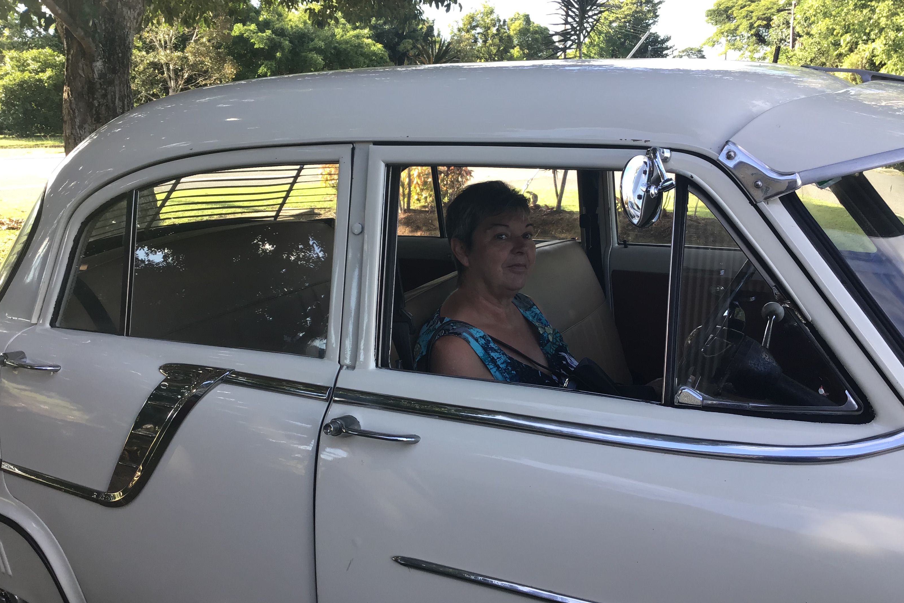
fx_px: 829
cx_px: 448
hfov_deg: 57.2
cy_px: 298
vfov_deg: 40.0
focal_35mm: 33
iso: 25
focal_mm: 3.3
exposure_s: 1/100
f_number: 2.4
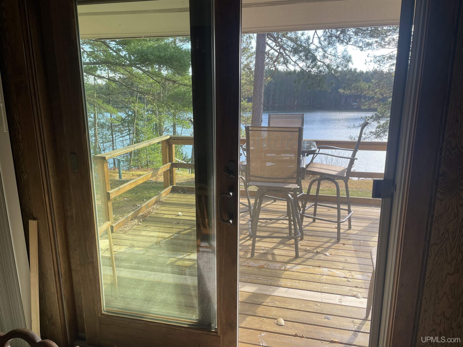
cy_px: 174
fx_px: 348
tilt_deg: -12.9
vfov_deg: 53.1
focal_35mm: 26
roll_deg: +1.0
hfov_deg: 67.3
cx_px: 232
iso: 32
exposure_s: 1/237
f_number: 1.6
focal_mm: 4.2
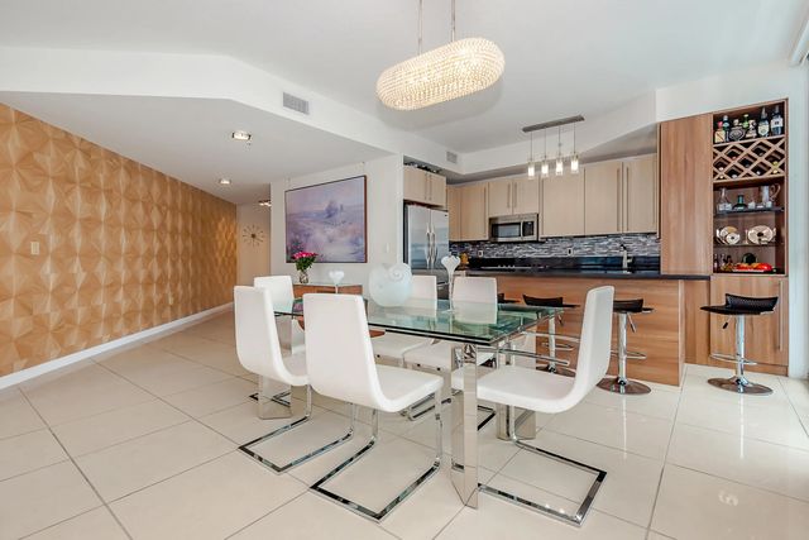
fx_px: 360
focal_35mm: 16
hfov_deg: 96.7
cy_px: 270
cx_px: 404
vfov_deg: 73.8
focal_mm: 16
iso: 400
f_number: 8
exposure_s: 1/80
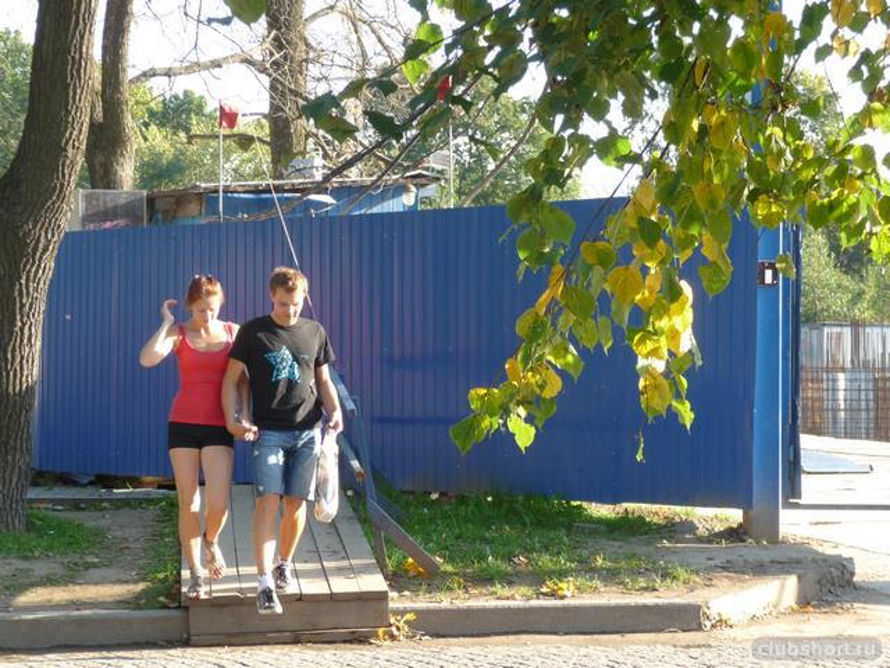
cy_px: 334
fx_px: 2648
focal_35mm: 103
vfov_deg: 14.4
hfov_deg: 19.1
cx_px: 445
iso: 100
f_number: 4.7
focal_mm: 17.5
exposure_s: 1/60
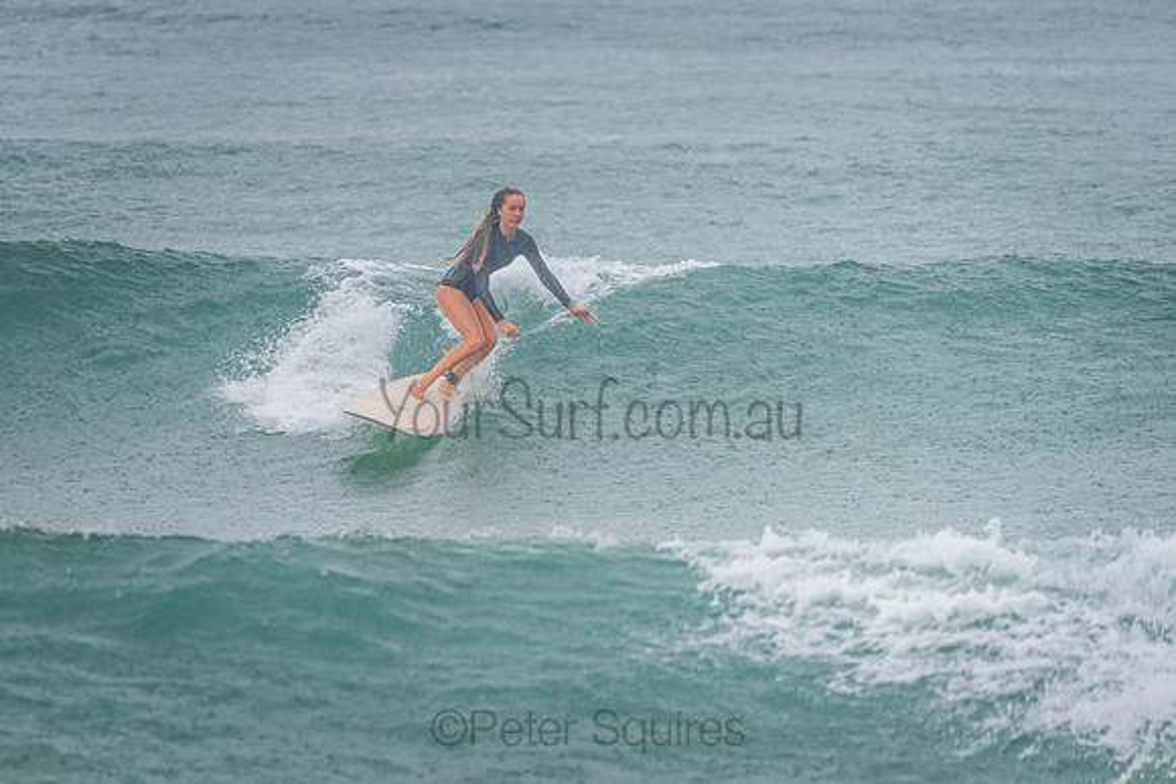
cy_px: 320
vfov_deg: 2.2
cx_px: 456
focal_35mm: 613
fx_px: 20017
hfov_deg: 3.4
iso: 560
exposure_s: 1/320
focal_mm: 500
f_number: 5.6
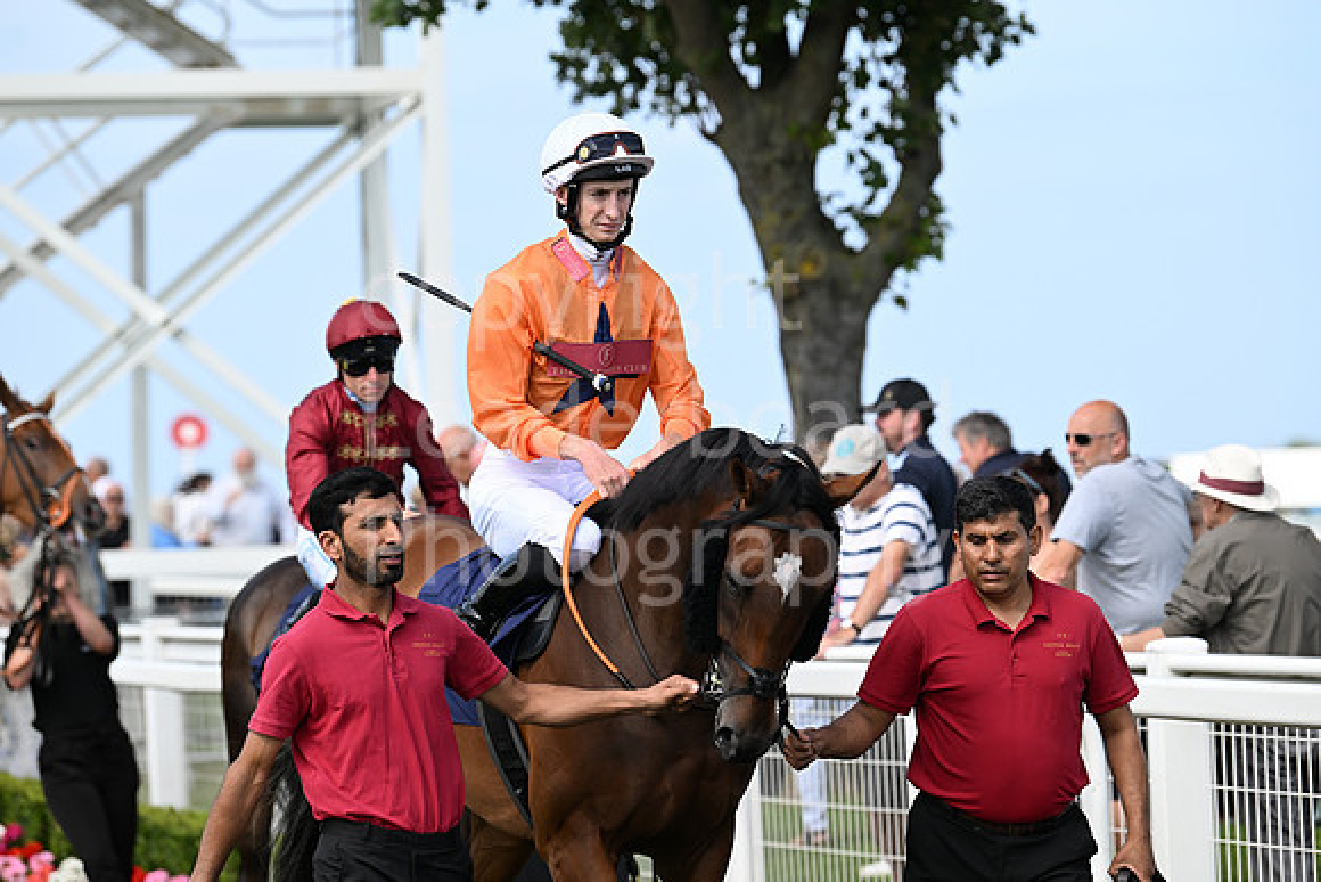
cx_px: 660
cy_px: 441
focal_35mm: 175
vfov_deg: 7.9
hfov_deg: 11.7
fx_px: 6423
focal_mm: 175
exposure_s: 1/2000
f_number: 4.5
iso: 400
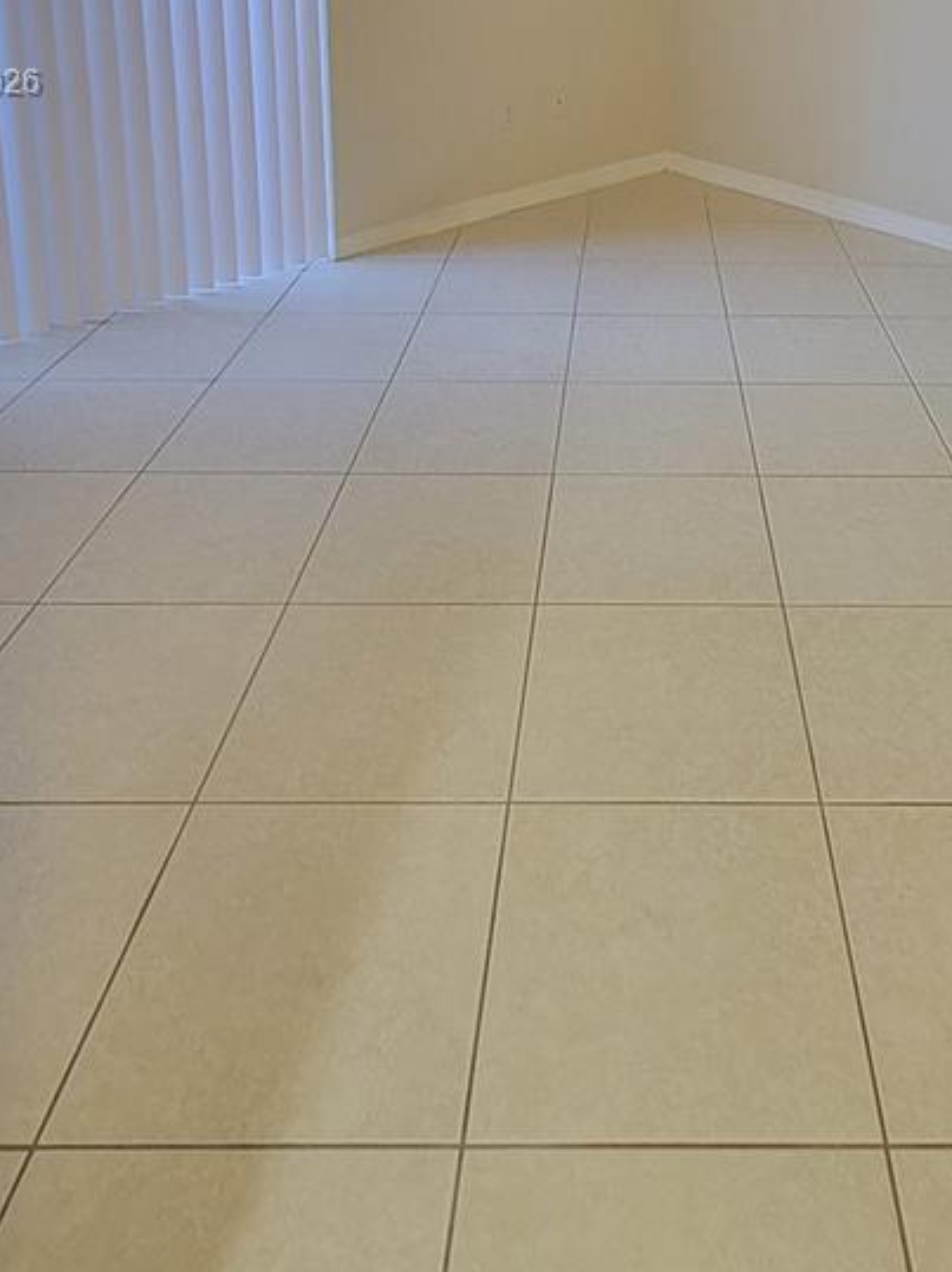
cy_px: 85
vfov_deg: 52.7
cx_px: 666
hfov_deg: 47.1
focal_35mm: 29
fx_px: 1064
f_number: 2.2
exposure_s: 1/30
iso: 320
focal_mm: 2.2
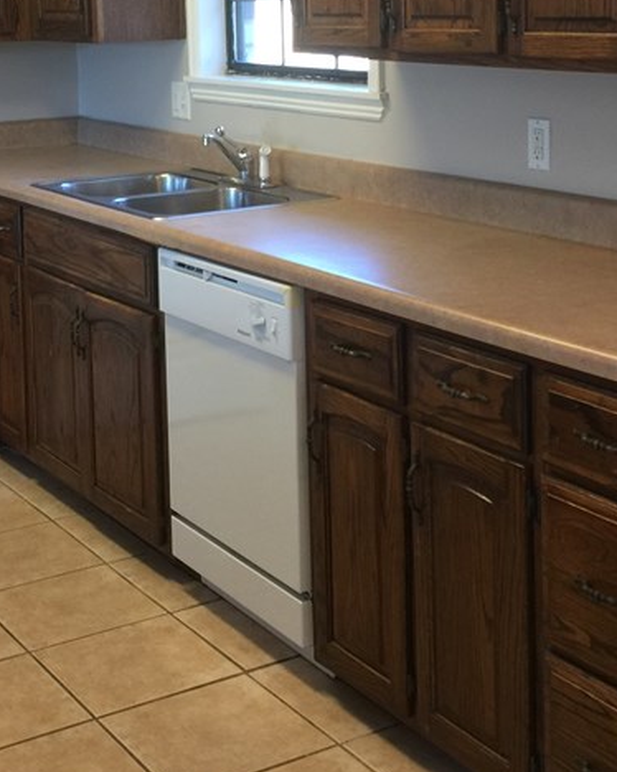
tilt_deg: -7.7
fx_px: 1416
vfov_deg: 29.8
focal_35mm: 62
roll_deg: +0.8
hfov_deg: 24.5
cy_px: 160
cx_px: 247
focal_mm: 4.15
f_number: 2.2
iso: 40
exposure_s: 1/15
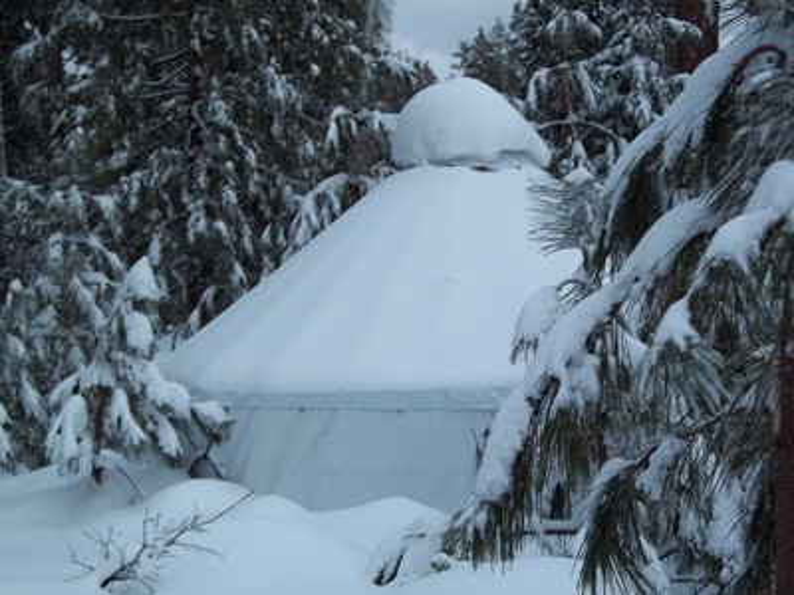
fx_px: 1399
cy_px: 298
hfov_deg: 31.7
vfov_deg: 24.0
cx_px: 397
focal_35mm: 61
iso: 160
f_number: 4.1
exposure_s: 1/10
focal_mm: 11
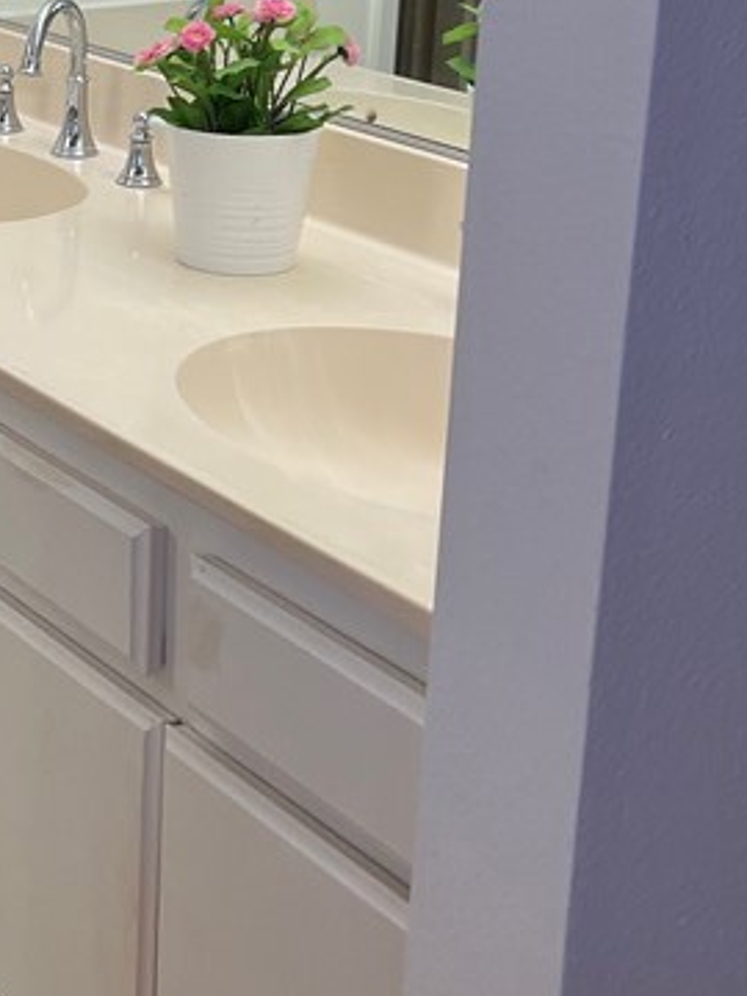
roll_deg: +1.6
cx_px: -299
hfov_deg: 18.2
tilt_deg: -15.7
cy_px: 221
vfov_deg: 25.9
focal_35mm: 74
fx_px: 2129
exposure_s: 1/528
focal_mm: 5.7
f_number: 1.5
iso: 50
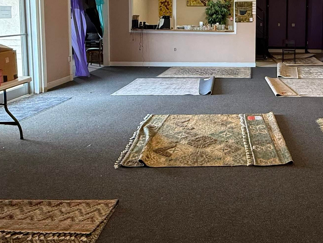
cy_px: 38
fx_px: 308
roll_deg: -1.6
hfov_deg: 51.7
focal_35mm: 33
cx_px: 261
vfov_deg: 40.6
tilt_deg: -3.5
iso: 200
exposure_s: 1/60
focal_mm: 2.22
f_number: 2.2
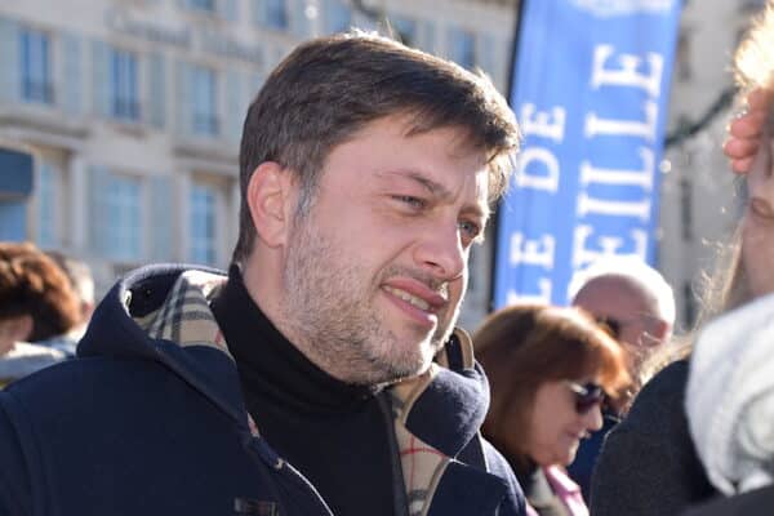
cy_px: 258
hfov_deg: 23.4
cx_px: 387
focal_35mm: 87
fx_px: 1870
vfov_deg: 15.7
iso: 100
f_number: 6.3
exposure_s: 1/200
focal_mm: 58
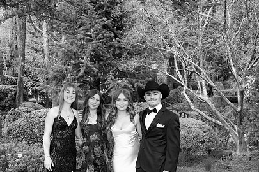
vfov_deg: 25.3
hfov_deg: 37.4
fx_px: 381
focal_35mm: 53
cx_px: 105
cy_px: 120
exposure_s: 1/1250
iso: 1250
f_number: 5.6
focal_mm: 37
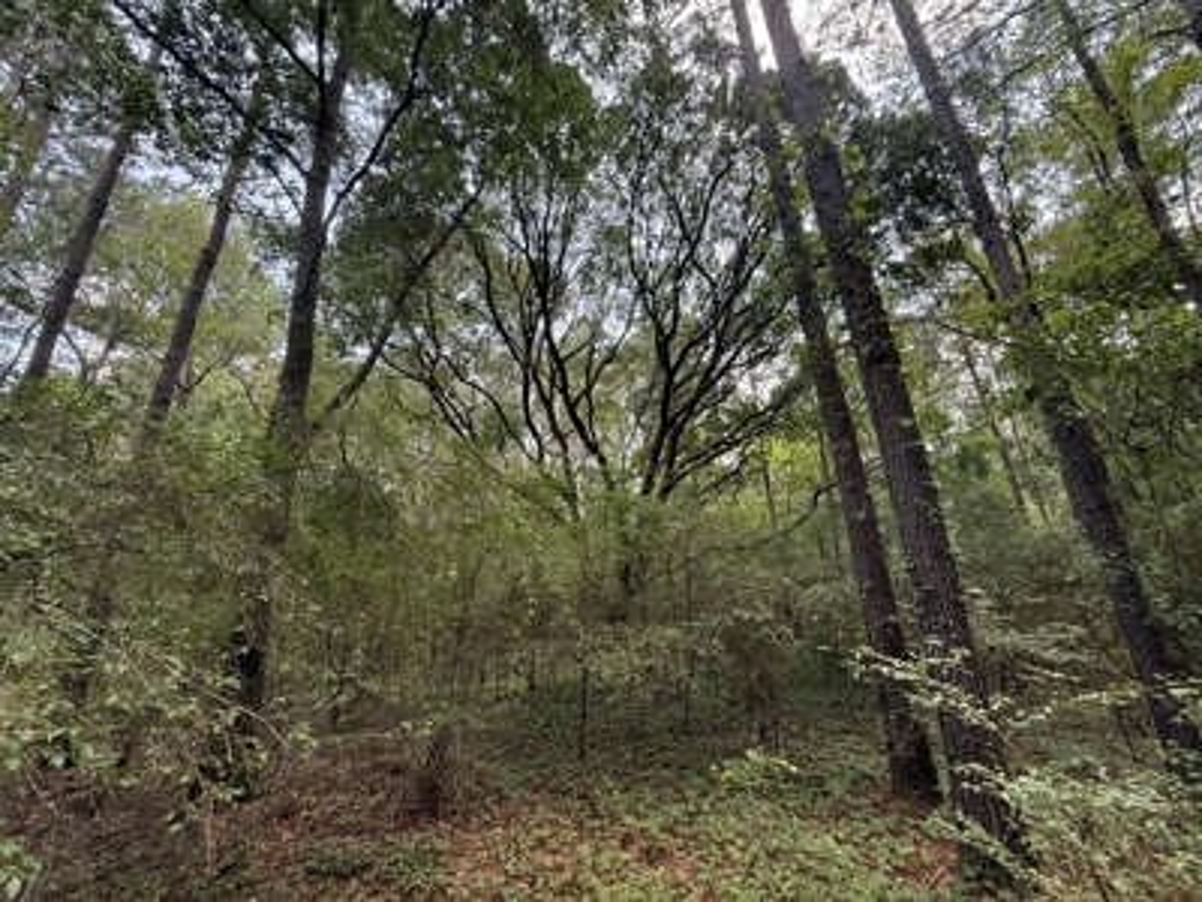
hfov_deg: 102.1
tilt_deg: +18.4
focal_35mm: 14
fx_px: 486
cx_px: 601
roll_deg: +2.0
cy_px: 451
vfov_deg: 85.7
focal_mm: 2.22
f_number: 2.2
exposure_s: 1/155
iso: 64
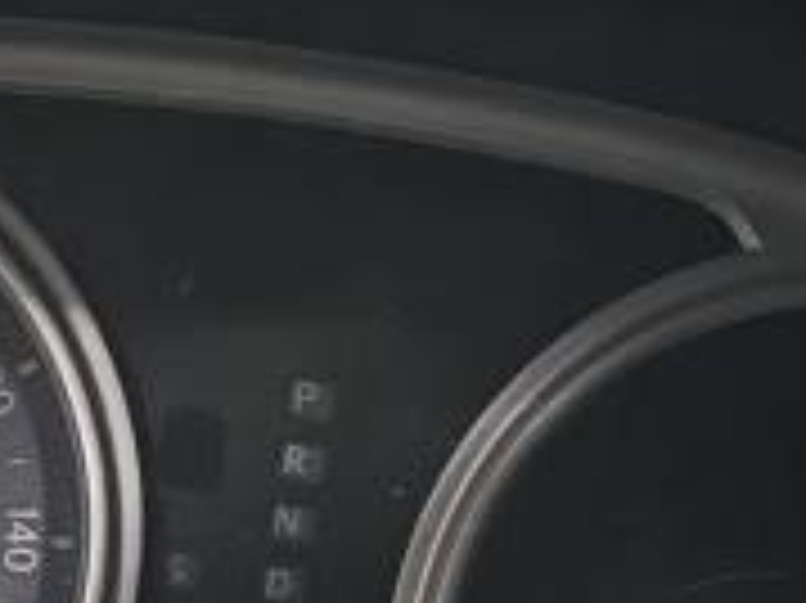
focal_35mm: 116
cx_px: 86
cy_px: 495
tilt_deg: -24.2
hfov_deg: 16.8
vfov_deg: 12.7
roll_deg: -7.1
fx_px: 2699
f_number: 1.5
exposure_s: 1/15
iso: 1250
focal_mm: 5.7
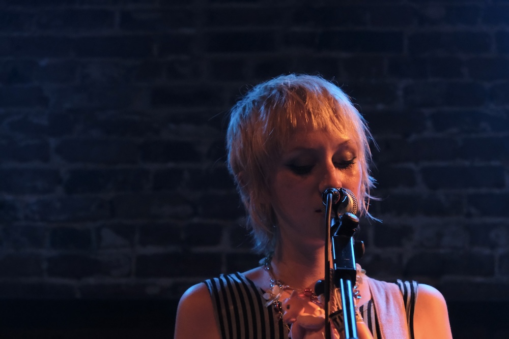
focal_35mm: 118
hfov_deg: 17.3
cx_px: 254
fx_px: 1669
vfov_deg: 11.6
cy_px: 170
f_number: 5.3
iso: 6400
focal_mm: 78.7
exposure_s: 1/170
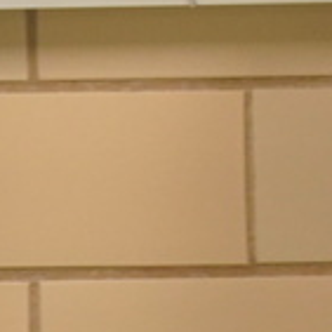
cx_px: 746
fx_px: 3158
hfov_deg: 5.8
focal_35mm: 291
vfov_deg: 5.9
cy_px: -340
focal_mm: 47
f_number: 5.6
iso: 4000
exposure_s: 1/160
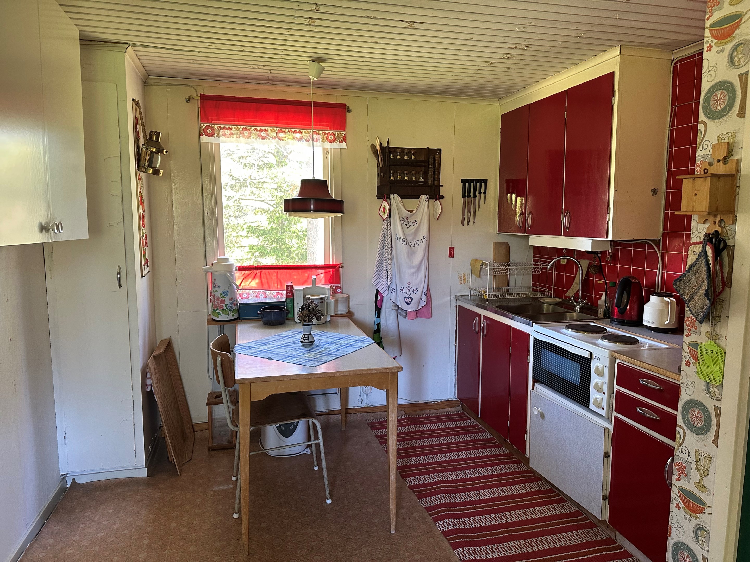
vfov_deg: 56.8
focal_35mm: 24
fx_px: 520
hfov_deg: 71.6
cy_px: 281
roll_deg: -0.2
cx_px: 375
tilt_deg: -6.6
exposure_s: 1/60
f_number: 1.78
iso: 250
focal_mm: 6.86
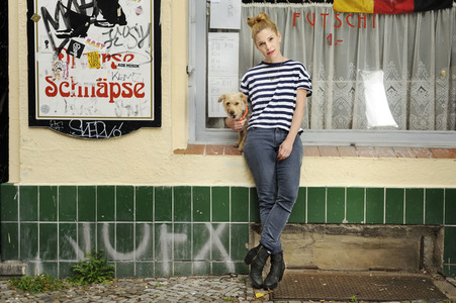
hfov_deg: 35.7
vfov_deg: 24.2
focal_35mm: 56
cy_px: 152
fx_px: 709
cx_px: 228
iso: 400
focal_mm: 56
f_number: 5.6
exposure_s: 1/200
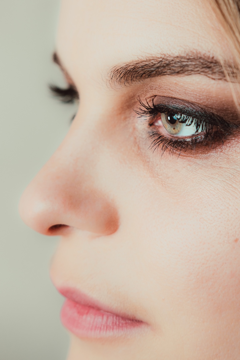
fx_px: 530
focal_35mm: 53
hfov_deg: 25.5
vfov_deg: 37.5
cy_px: 180
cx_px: 120
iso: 200
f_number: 4
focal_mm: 35
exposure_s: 1/250
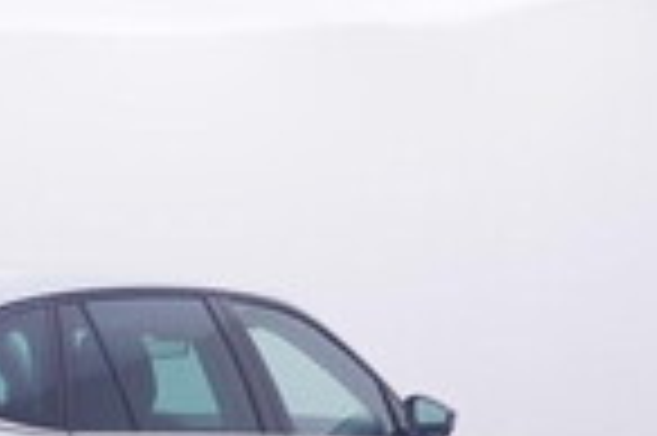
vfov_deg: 15.7
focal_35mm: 85
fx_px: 1547
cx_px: 110
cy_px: 452
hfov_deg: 23.5
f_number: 5
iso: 200
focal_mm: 15
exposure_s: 1/80
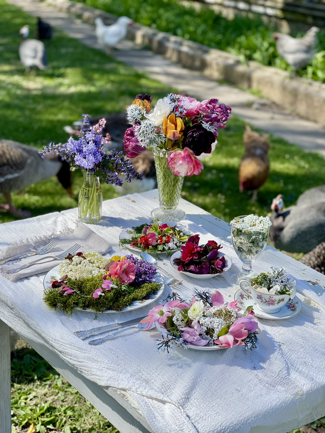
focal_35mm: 64
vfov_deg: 30.3
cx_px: 162
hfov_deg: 22.9
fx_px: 801
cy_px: 216
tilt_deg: -19.7
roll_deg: -1.0
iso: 32
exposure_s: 1/1085
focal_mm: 7.5
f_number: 2.2
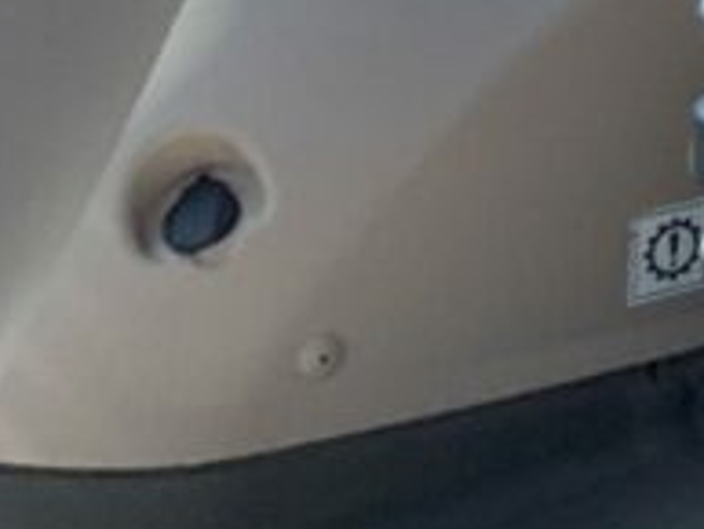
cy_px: -762
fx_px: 3134
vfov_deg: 8.7
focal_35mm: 154
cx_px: 1649
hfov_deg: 11.0
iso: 16
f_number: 1.8
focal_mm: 3
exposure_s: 1/406
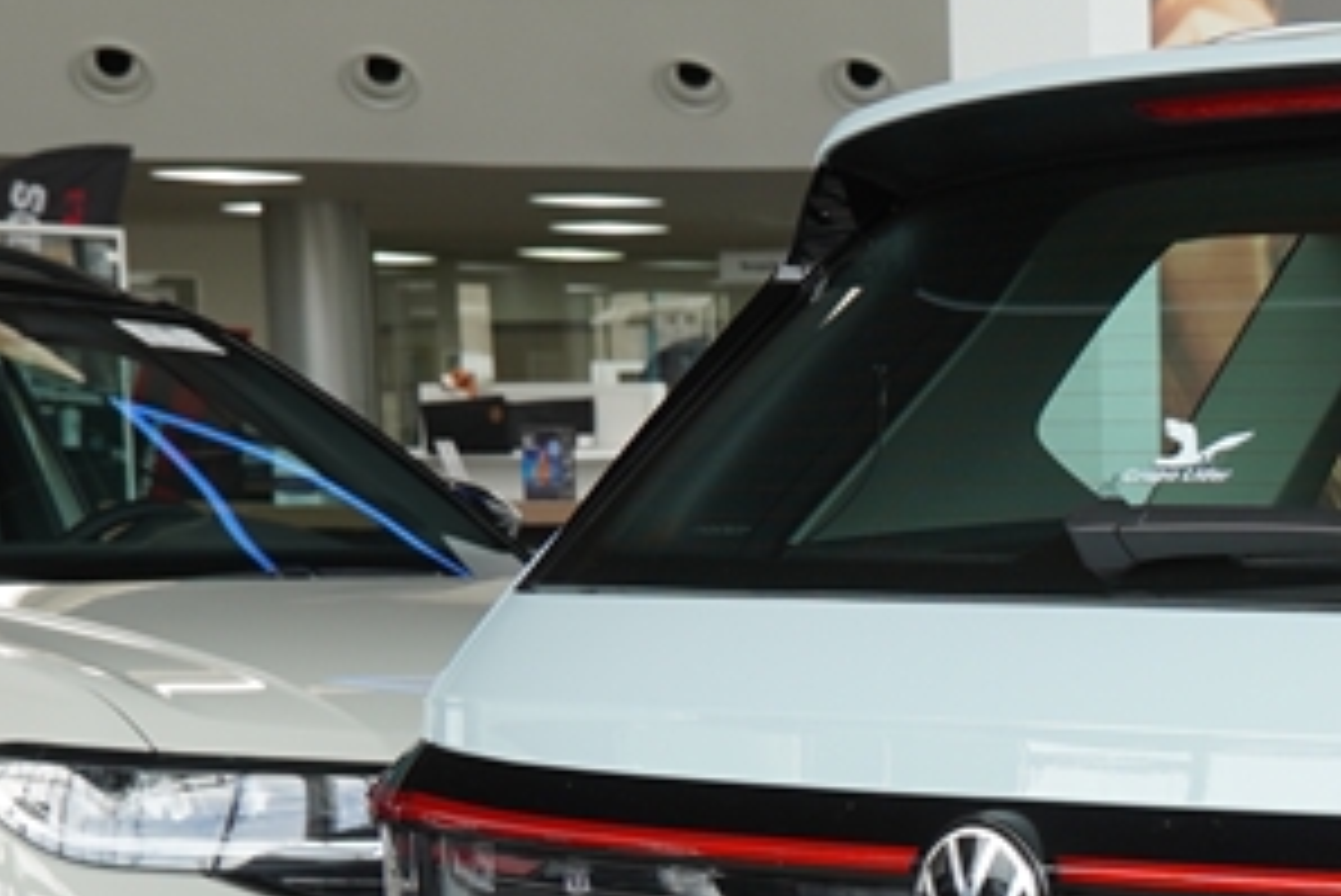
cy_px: 1132
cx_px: 1989
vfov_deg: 10.5
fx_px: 4797
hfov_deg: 14.8
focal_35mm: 129
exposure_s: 1/100
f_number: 4.5
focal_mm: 25
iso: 160
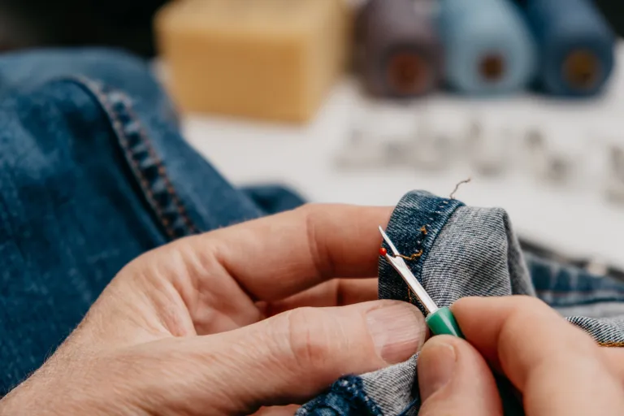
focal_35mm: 76
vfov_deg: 17.9
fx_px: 1317
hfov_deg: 26.7
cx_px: 312
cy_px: 208
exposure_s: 1/125
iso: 200
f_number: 4
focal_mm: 50.5
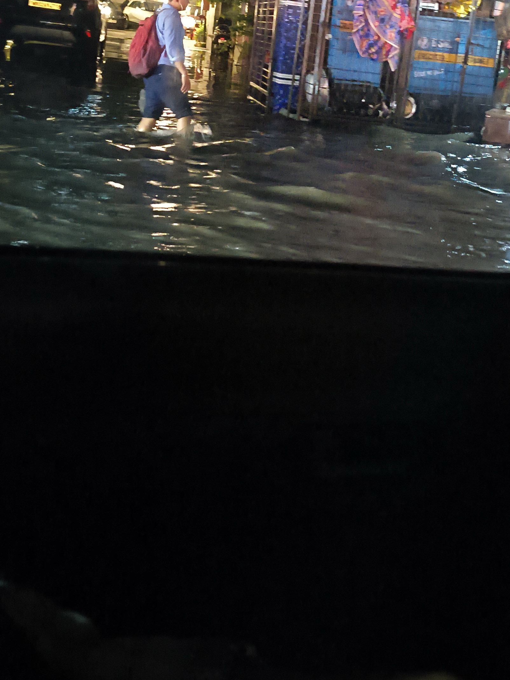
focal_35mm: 44
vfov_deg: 40.9
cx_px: 371
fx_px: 864
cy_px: 125
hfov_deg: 32.4
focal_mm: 5.56
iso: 7109
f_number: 1.8
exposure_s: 1/20
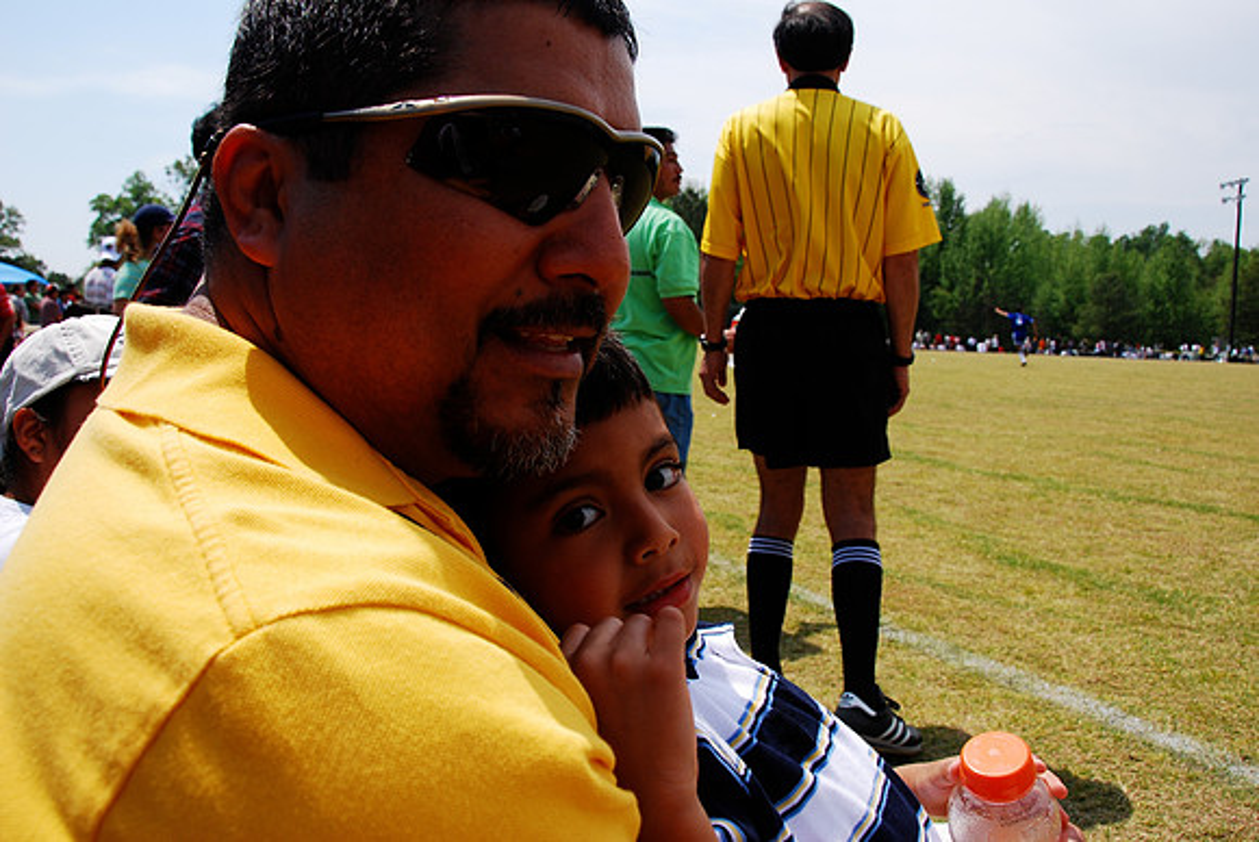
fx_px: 1050
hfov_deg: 61.9
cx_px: 630
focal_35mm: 30
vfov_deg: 43.7
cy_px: 421
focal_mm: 20
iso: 100
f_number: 8
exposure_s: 1/250
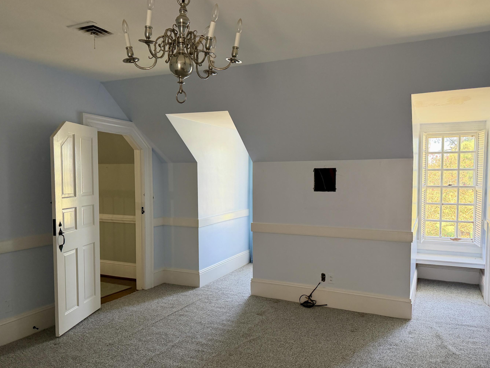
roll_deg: +0.7
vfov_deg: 51.3
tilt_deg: -3.4
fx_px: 382
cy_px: 199
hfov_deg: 65.3
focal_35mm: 27
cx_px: 252
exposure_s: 1/106
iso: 200
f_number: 1.78
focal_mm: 6.76
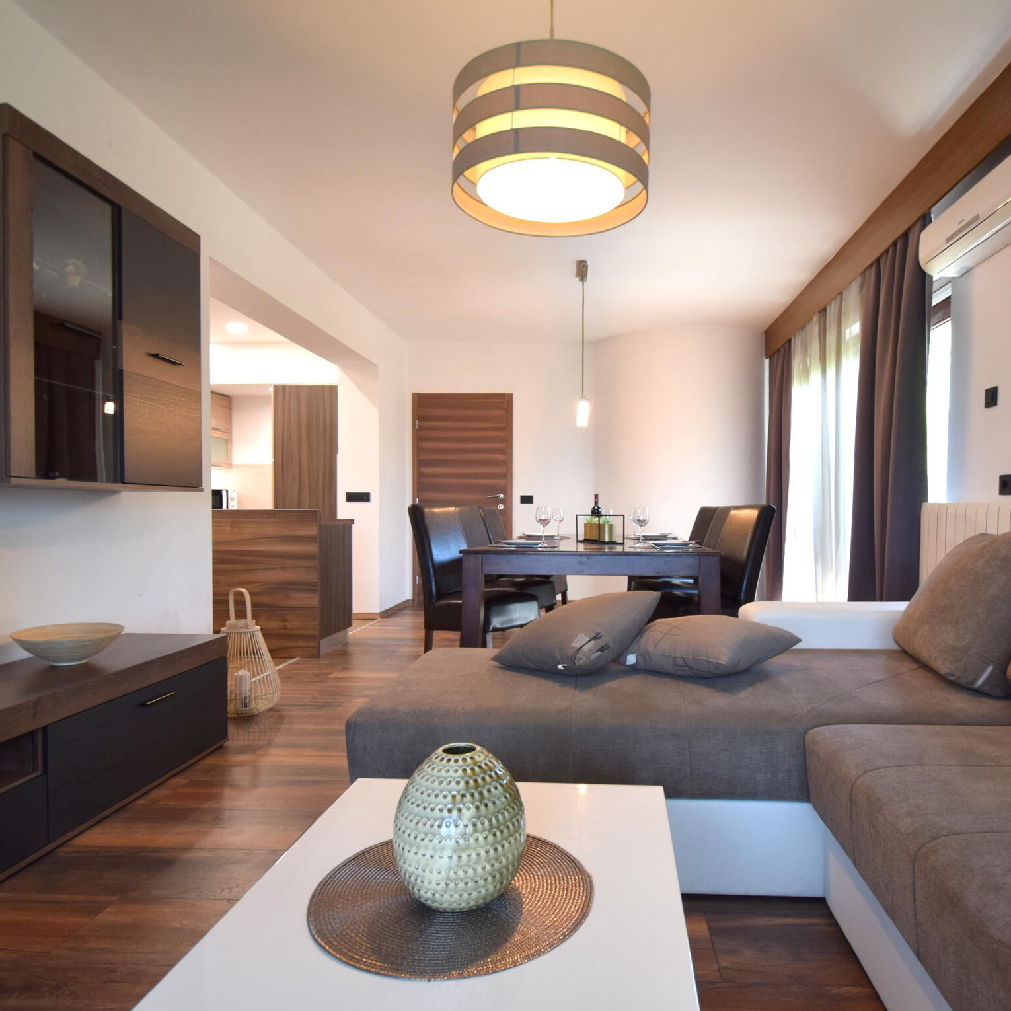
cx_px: 564
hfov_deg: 74.5
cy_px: 503
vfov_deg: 74.8
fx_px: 661
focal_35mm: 20
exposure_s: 1/60
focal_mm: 10
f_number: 4
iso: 560
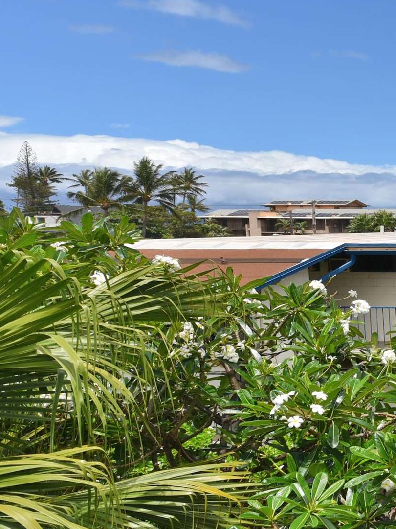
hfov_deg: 20.8
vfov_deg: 45.8
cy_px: 271
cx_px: 745
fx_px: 626
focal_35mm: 41
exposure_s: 1/200
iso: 100
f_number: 11
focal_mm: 15
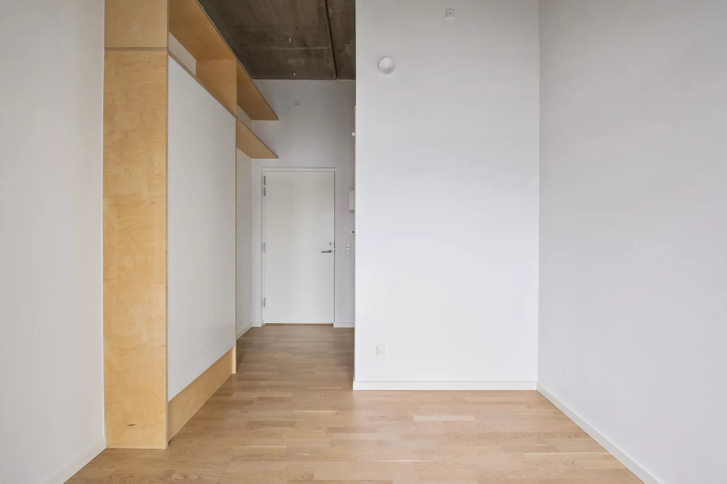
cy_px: 242
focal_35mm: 17
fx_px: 343
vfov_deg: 70.4
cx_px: 364
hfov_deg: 93.3
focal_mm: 11
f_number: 8
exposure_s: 1/15
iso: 800
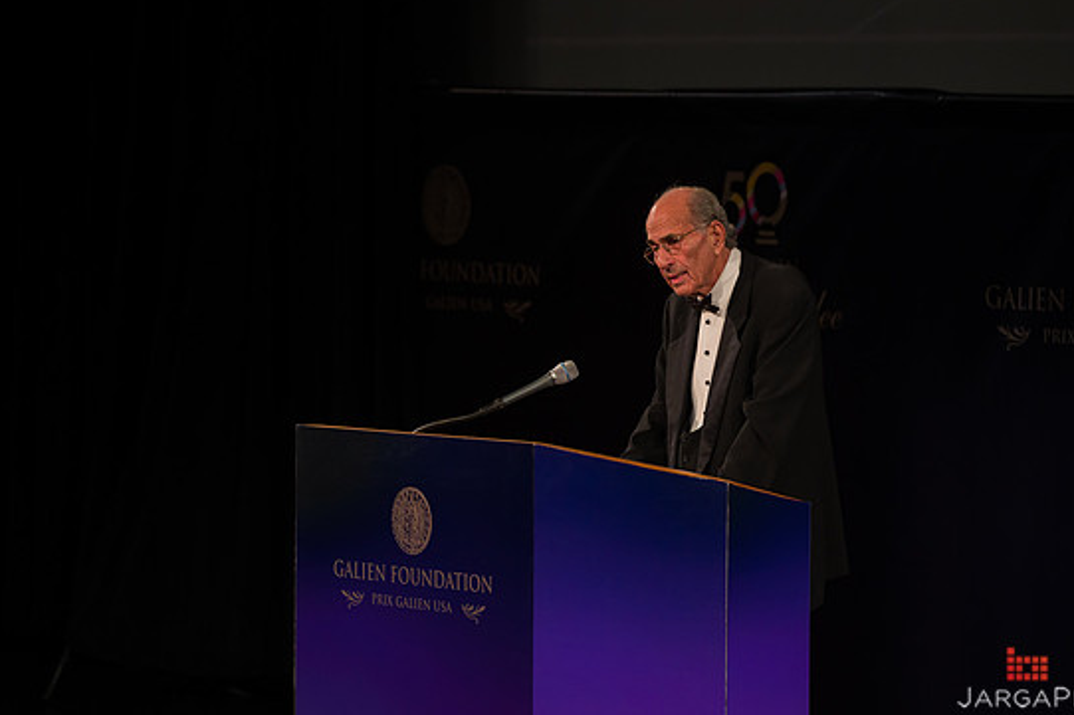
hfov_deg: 9.6
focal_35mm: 214
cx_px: 573
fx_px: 6382
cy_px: 368
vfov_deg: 6.4
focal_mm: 200
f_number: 4
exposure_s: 1/200
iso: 1600
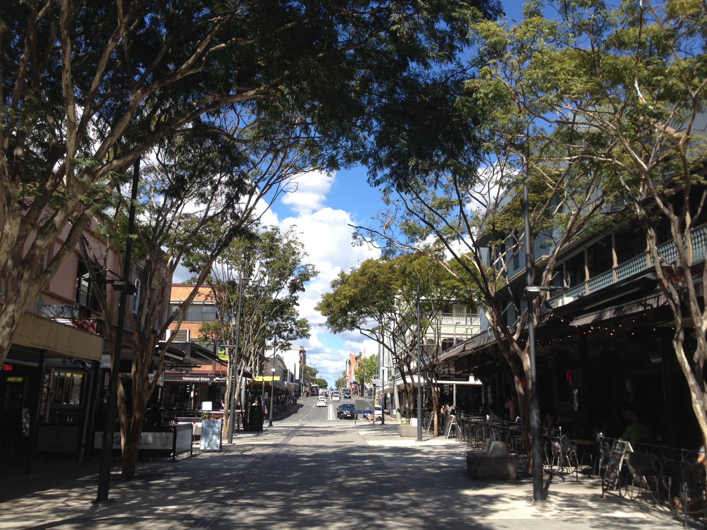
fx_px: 715
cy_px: 265
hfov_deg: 52.6
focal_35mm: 35
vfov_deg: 40.7
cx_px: 354
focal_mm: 4.28
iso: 50
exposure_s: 1/1082
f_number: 2.4
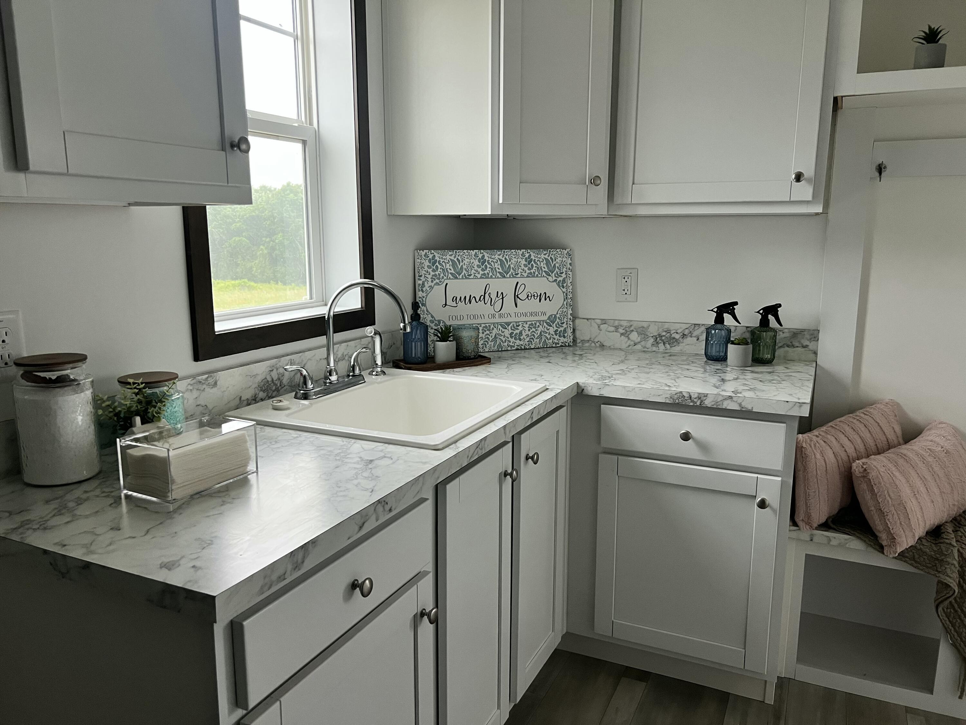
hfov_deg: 67.3
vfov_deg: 53.1
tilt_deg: -10.5
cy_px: 362
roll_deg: -0.1
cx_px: 483
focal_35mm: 26
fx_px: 726
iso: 200
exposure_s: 1/60
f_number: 1.5
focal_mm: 5.7
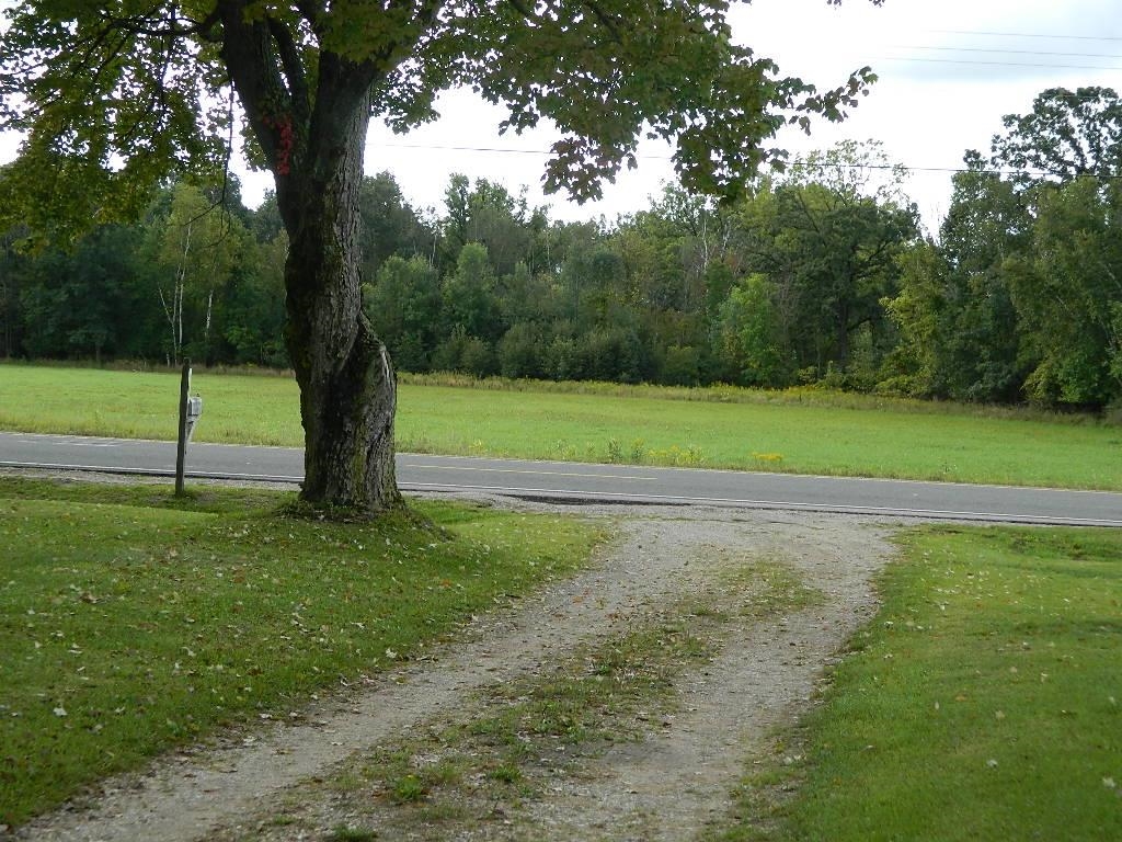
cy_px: 421
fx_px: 2269
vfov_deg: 21.0
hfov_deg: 27.8
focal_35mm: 70
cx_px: 561
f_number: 4
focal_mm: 12.6
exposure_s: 1/160
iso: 80
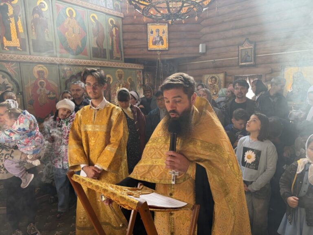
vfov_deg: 56.8
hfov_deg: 71.6
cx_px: 156
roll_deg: +2.0
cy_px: 118
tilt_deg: -7.4
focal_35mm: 24
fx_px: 217
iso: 125
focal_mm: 6.76
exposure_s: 1/50
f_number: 1.78
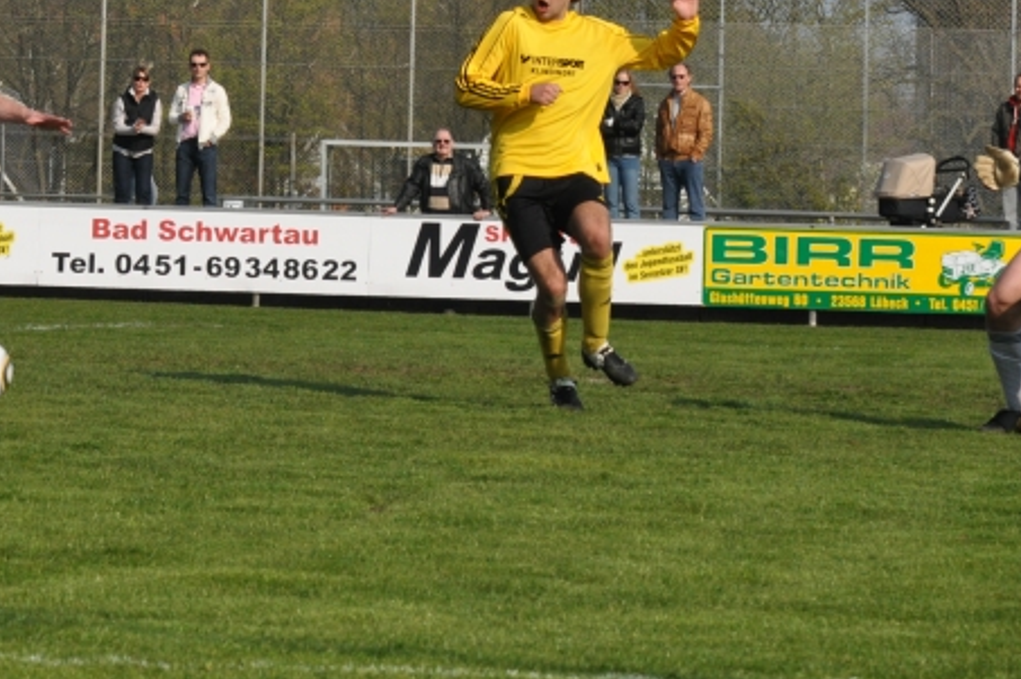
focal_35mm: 307
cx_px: 302
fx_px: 8697
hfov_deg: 6.7
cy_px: 227
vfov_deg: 4.5
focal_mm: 116
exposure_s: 1/1000
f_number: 13
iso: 800
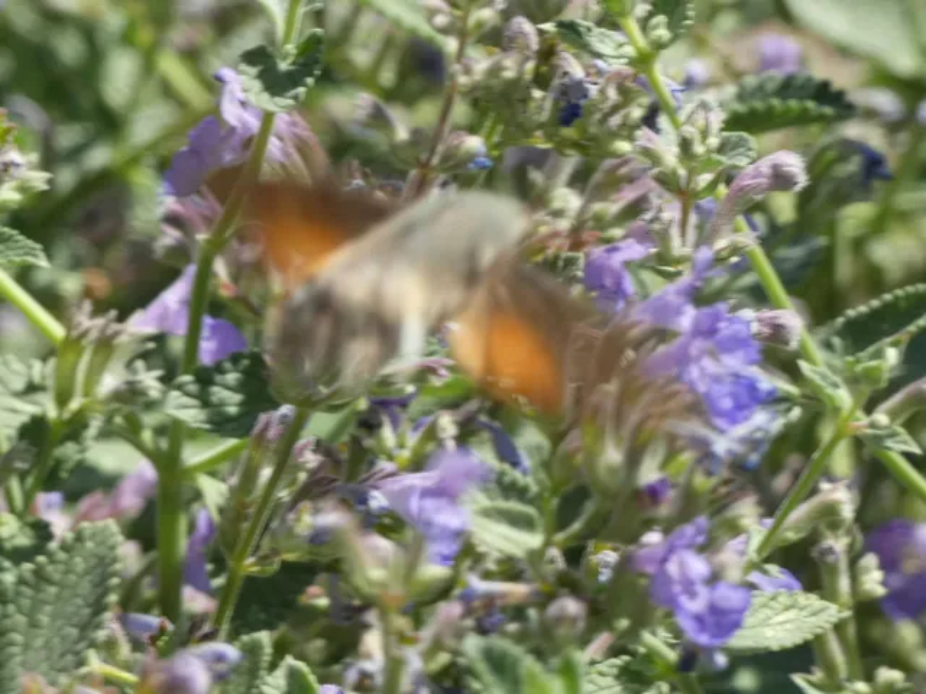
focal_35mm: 362
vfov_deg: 4.1
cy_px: 347
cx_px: 463
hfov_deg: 5.5
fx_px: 9684
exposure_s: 1/100
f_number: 5.6
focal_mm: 64.9
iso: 80
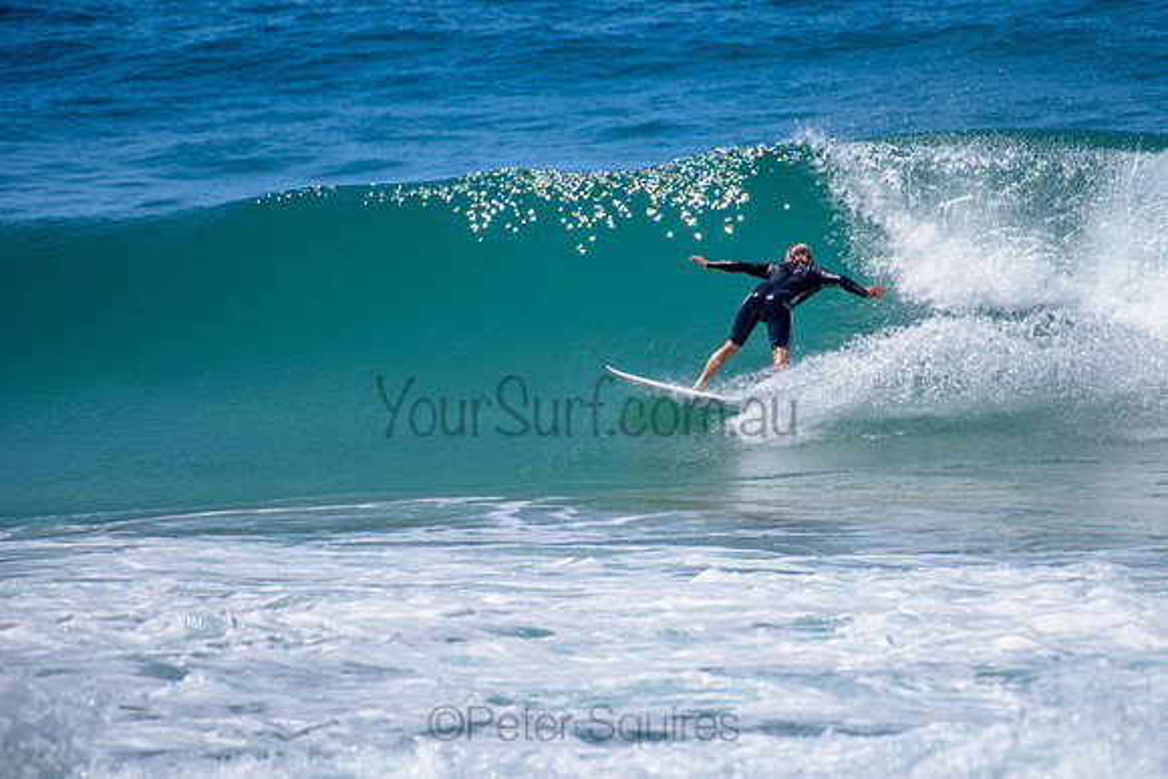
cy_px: 336
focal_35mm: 613
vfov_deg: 2.2
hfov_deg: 3.4
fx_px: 19886
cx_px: 716
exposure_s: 1/2000
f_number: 5.6
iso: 90
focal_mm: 500
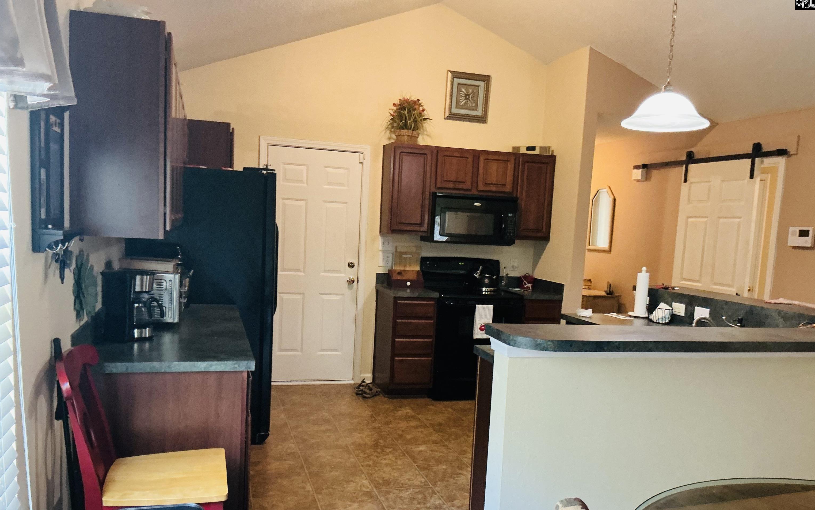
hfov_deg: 61.2
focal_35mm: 31
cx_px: 410
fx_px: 689
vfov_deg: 40.4
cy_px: 305
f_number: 1.8
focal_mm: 3
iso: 250
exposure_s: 1/30
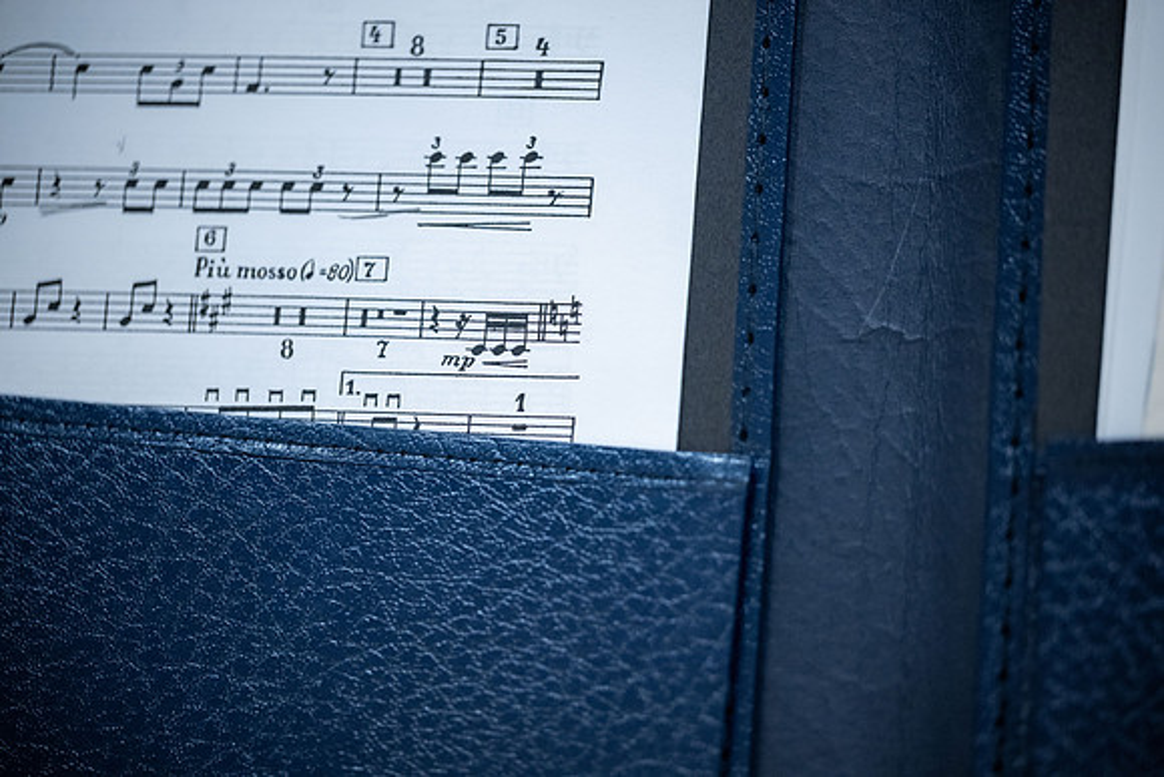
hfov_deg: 10.3
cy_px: 388
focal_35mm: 200
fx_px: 6468
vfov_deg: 6.9
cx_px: 582
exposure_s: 1/400
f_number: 2.8
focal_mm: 200
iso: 2000
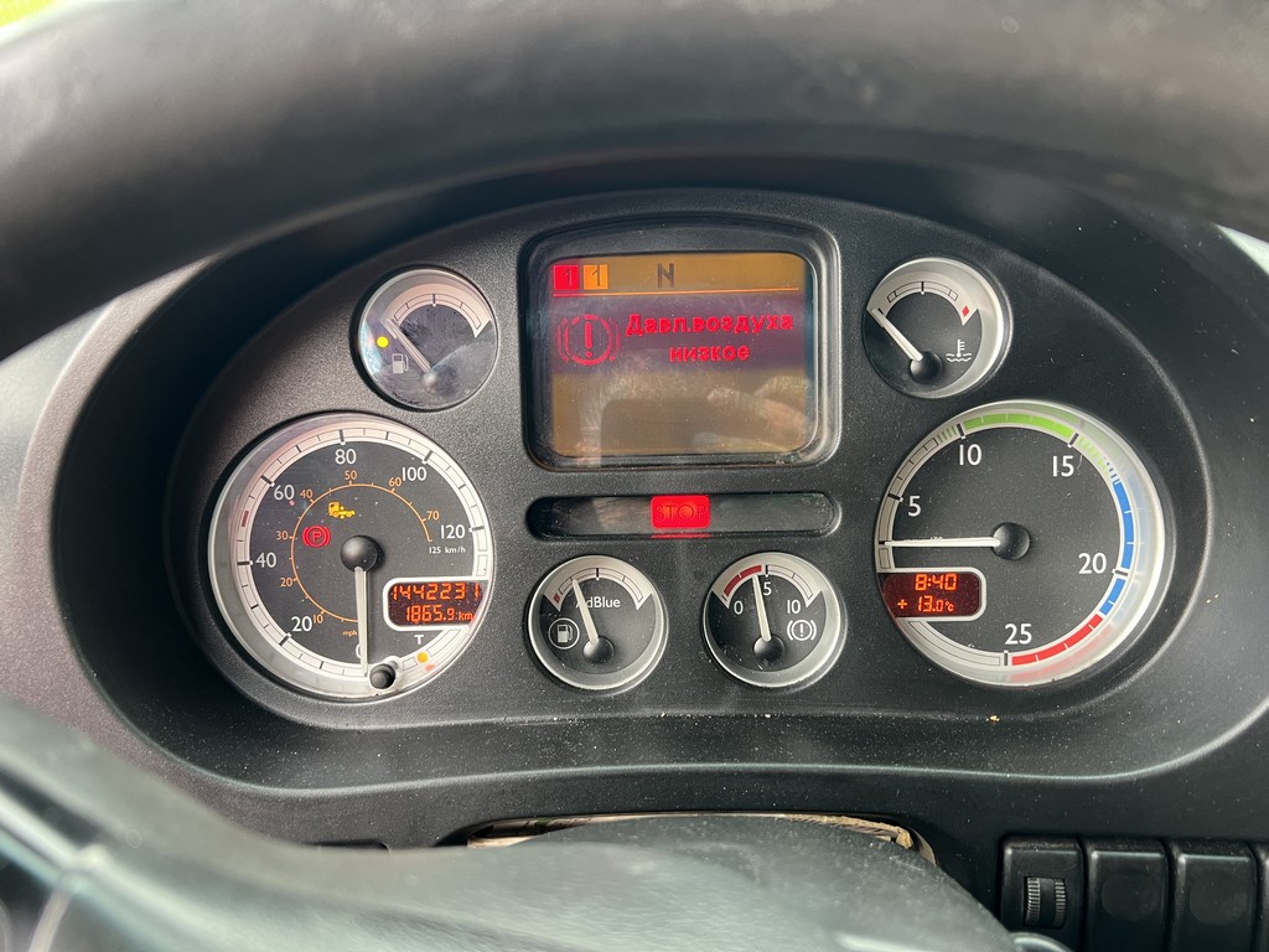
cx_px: 634
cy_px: 476
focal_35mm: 26
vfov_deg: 53.1
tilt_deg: -36.3
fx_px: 953
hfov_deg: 67.3
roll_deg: +2.4
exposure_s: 1/96
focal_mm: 5.7
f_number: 1.5
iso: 125
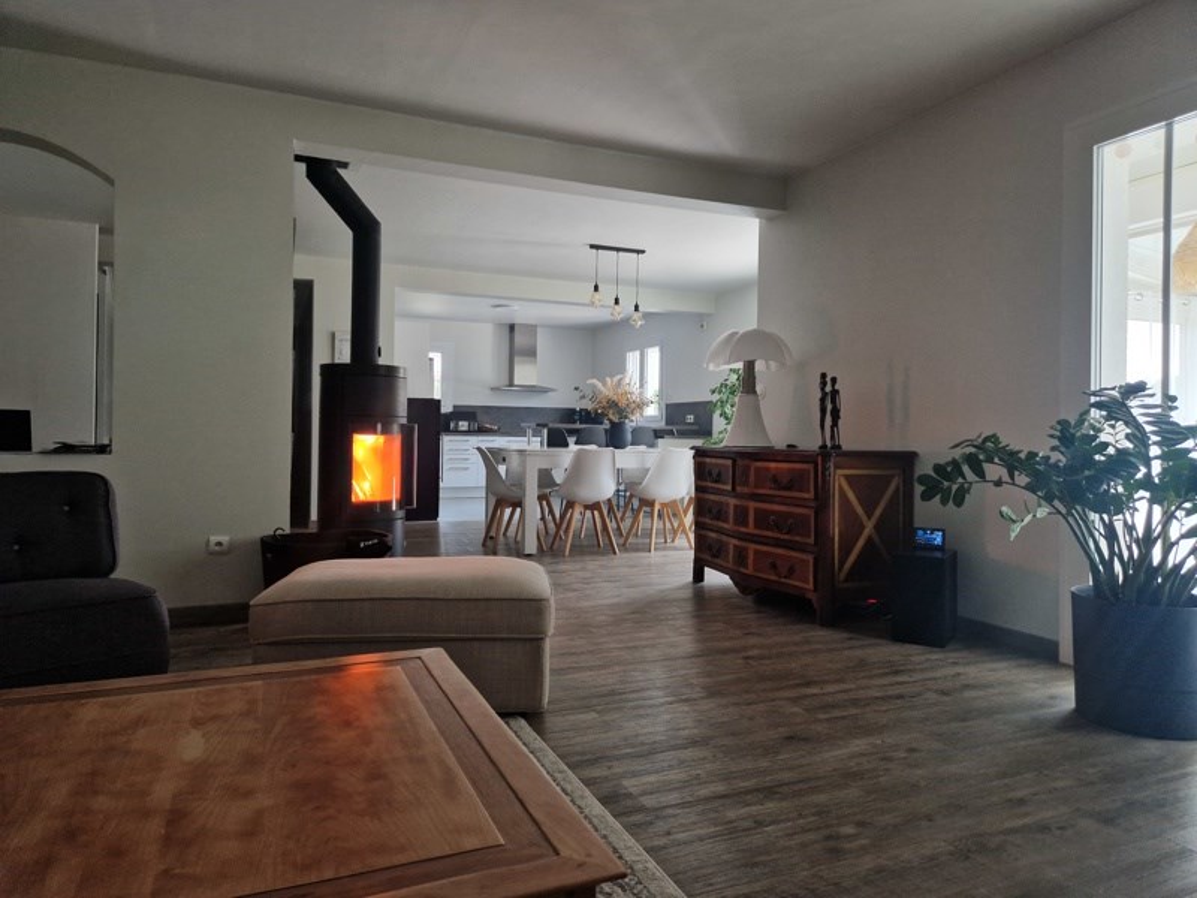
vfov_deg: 58.9
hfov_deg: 73.9
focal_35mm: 23
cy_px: 449
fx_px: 795
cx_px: 598
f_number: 1.8
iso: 500
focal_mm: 5.4
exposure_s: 1/33
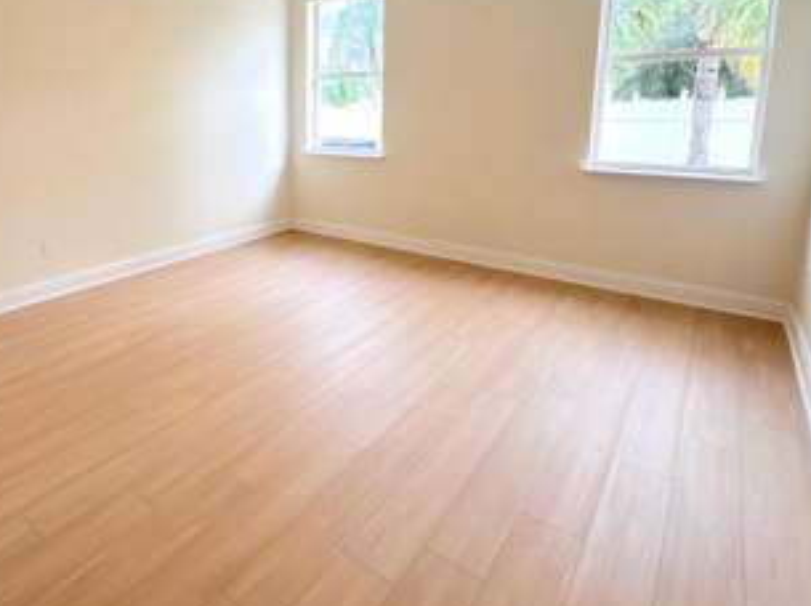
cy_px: 185
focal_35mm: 22
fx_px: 515
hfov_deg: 73.7
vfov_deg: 59.1
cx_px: 258
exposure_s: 1/120
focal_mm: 2.22
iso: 64
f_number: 2.2
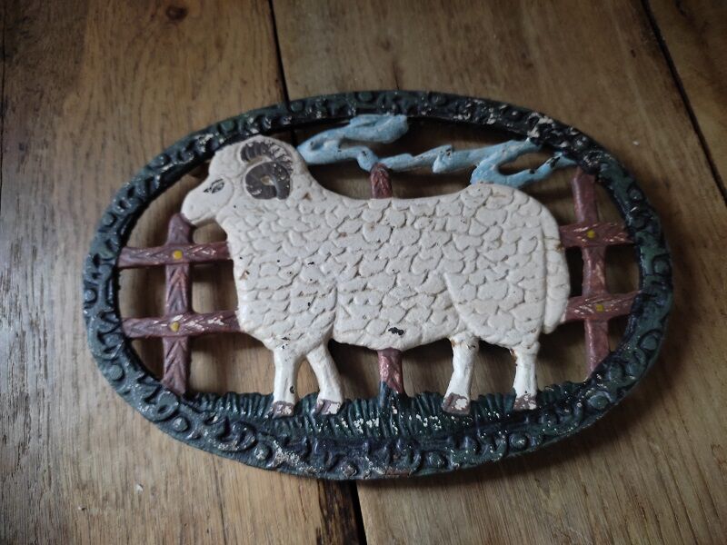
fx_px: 546
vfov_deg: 53.1
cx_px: 364
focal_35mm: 26
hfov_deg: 67.3
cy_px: 272
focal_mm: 4.74
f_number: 1.79
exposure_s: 1/25
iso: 1271
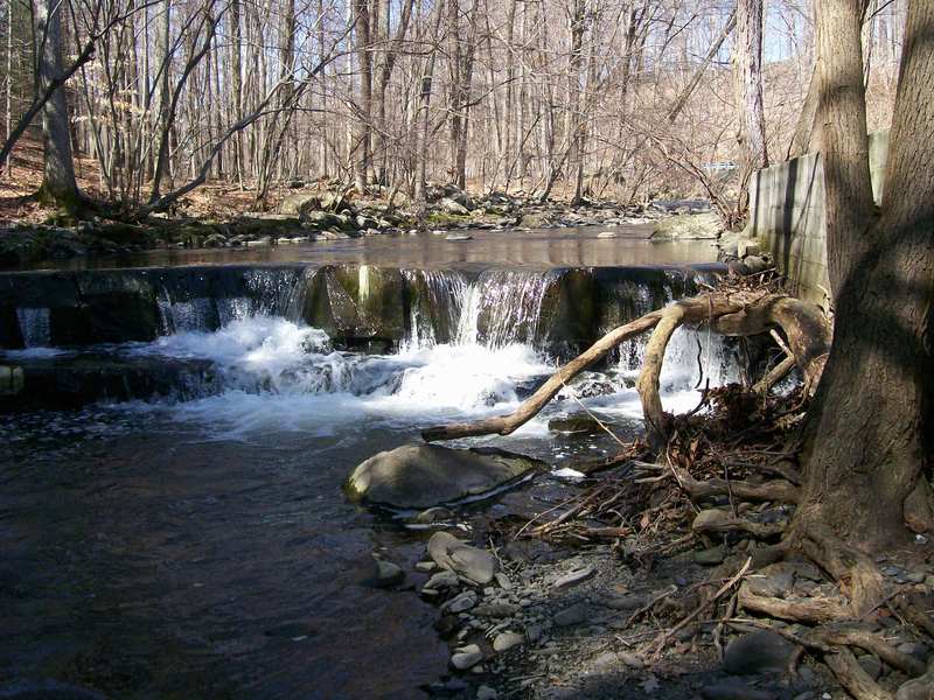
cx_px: 467
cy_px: 350
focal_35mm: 36
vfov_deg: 39.7
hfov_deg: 51.4
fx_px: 971
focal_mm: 6
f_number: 2.7
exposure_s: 1/801
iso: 160
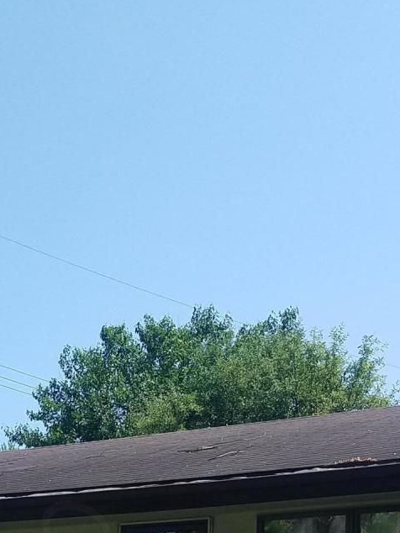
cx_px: 76
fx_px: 1263
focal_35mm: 82
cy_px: 668
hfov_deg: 17.8
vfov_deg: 21.8
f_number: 1.7
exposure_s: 1/1856
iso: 40
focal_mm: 4.2
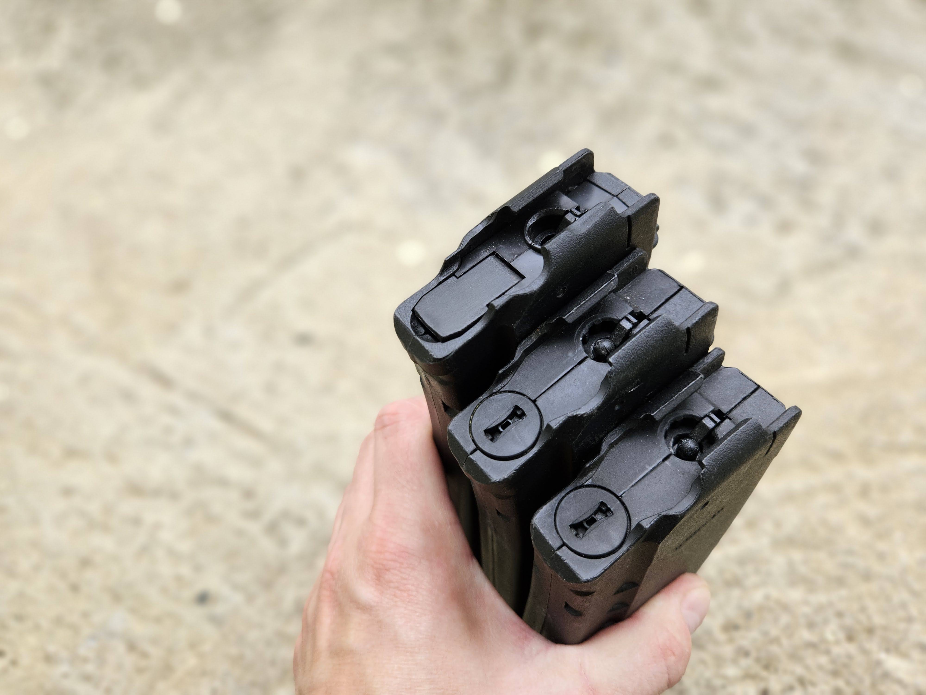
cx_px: 463
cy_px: 348
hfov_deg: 73.9
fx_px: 615
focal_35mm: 23
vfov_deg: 58.9
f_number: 1.8
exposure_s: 1/338
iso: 25
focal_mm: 5.4
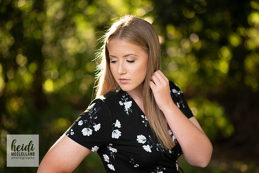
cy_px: 86
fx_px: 612
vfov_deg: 16.1
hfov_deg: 23.9
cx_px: 130
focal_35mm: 85
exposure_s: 1/250
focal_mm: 85
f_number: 1.8
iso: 125
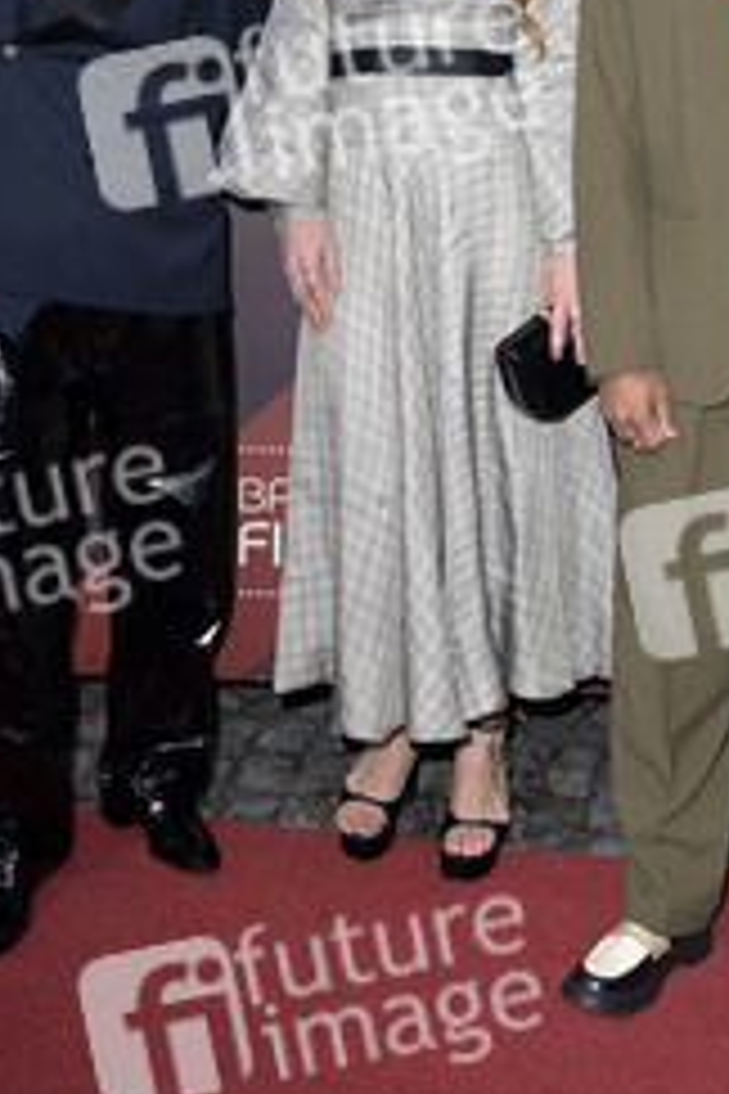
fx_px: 1701
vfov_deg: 35.1
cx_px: 441
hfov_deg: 24.1
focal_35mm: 56
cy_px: 329
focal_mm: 34
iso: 640
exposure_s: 1/250
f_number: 5.6
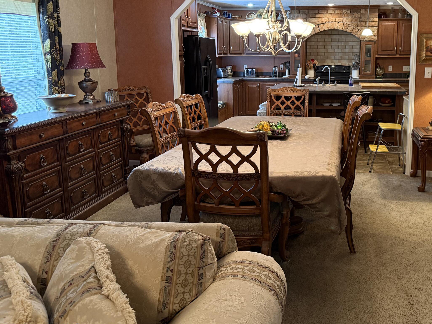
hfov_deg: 51.5
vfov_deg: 40.3
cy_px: 114
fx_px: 437
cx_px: 292
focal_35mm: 35
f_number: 1.78
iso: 320
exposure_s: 1/60
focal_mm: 6.76
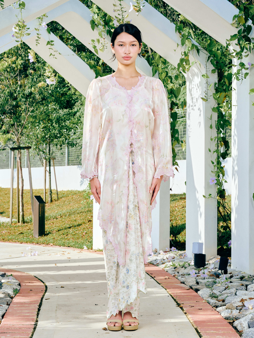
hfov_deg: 24.0
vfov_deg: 31.7
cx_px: 127
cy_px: 165
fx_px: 597
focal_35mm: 61
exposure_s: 1/125
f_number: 10
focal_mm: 56
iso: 125
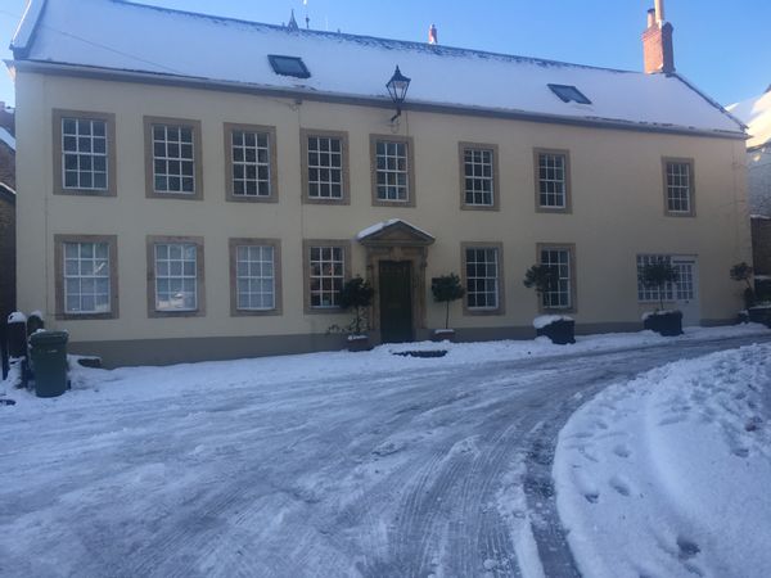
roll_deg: +1.6
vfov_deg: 48.2
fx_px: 646
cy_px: 289
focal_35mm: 29
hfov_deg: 61.7
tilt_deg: +4.4
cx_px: 386
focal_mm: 4.15
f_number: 2.2
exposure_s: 1/292
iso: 25
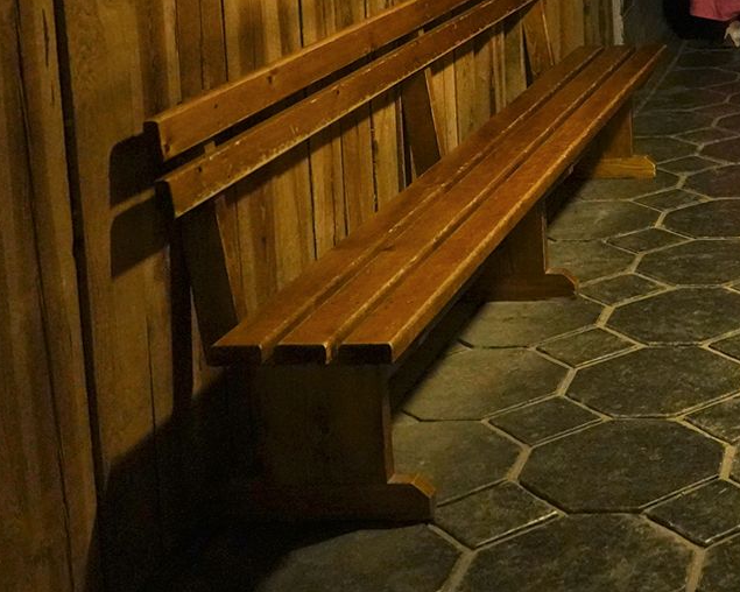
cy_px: -65
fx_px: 1555
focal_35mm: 71
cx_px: 965
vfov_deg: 20.5
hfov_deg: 23.6
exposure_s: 1/80
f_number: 2.8
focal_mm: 24
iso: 6400
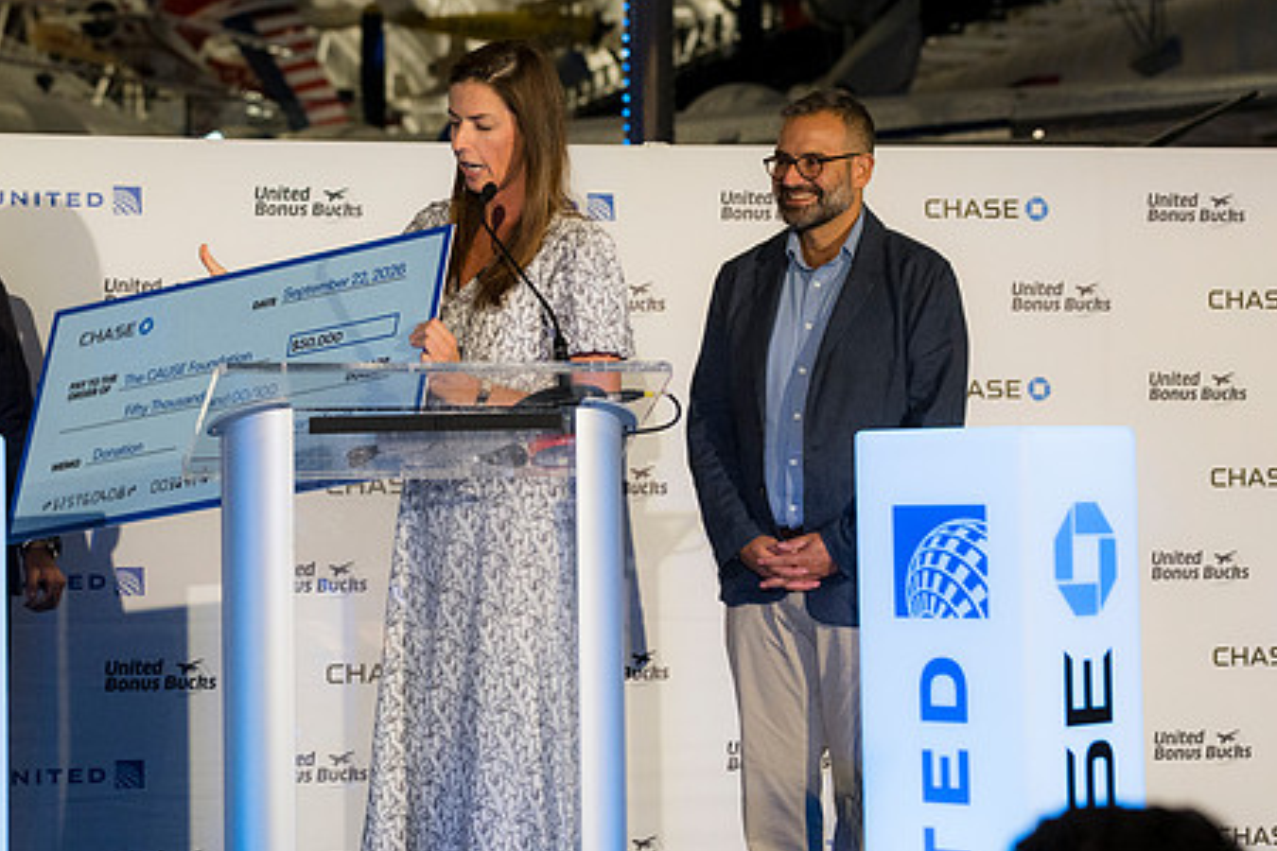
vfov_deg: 14.5
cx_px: 474
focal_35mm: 94
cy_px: 377
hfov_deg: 21.6
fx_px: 3334
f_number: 2.8
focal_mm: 49
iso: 640
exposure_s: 1/200
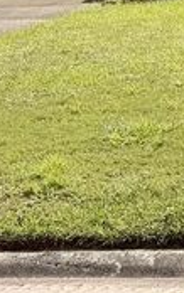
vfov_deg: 13.5
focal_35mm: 150
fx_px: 1202
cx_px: 557
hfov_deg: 7.6
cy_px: -64
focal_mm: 6.76
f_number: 1.78
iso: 80
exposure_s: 1/4405
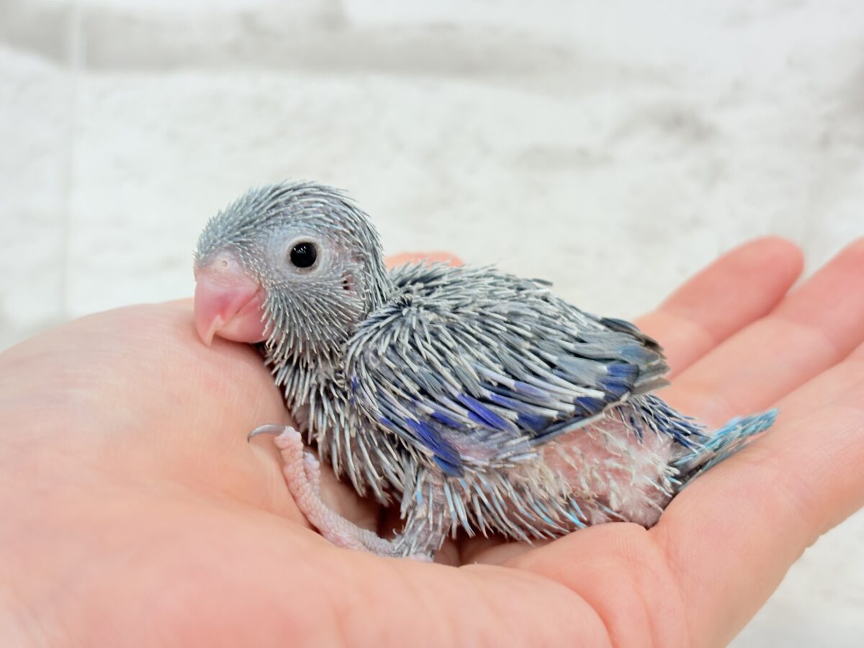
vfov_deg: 28.0
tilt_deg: -5.6
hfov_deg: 36.8
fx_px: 1298
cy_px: 324
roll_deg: -3.4
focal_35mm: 52
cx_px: 432
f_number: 1.6
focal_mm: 5.96
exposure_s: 1/50
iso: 40
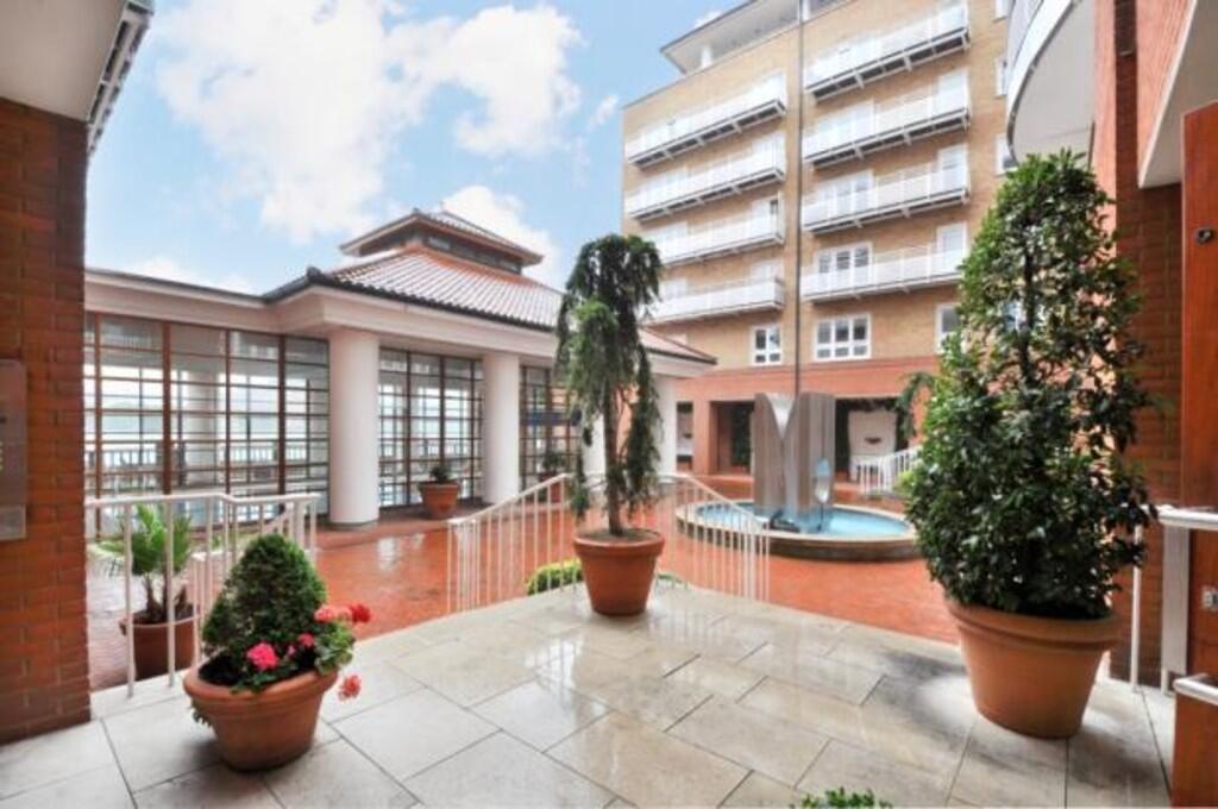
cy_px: 404
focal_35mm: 15
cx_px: 609
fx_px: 507
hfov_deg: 100.5
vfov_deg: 77.2
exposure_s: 1/20
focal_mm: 10
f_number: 10
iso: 250
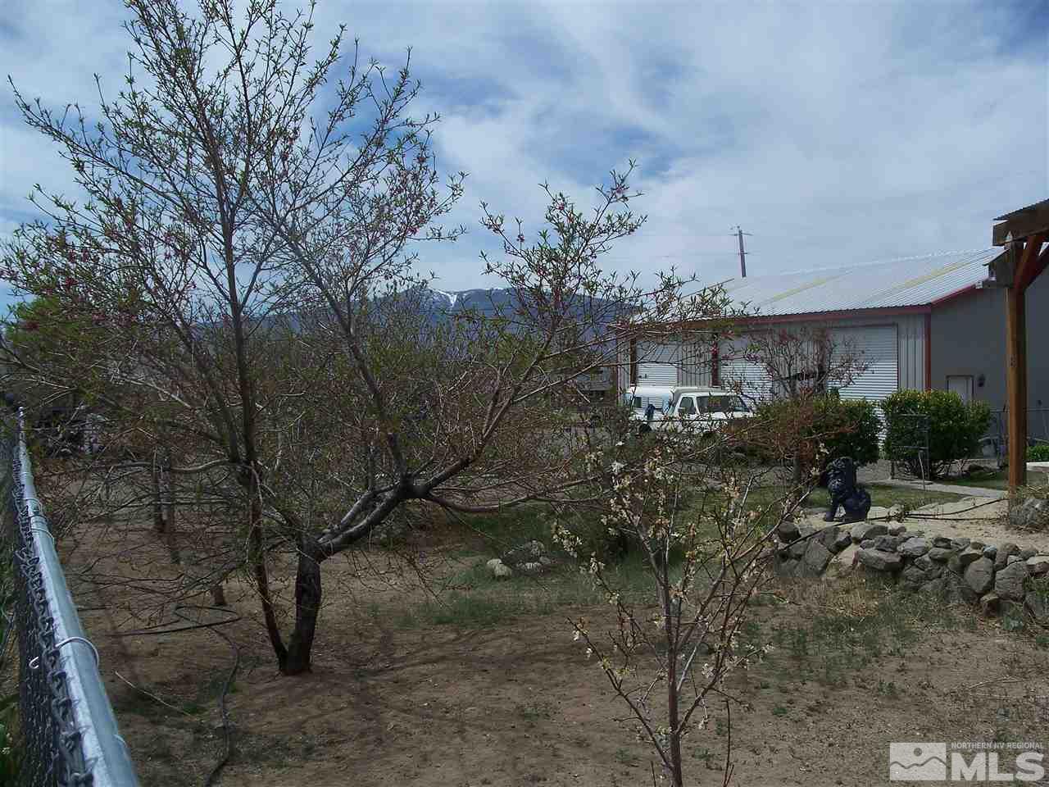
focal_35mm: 37
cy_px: 394
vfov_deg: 38.7
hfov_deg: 50.1
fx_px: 1121
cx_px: 524
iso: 64
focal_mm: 7.8
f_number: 4
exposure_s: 1/1000
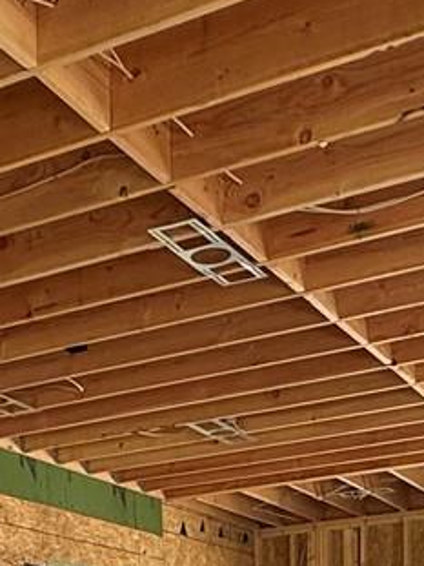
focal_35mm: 72
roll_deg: +2.1
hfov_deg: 20.4
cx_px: 175
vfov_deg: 21.8
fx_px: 1177
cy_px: 881
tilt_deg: -7.6
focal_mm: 2.22
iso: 80
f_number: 2.2
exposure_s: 1/99
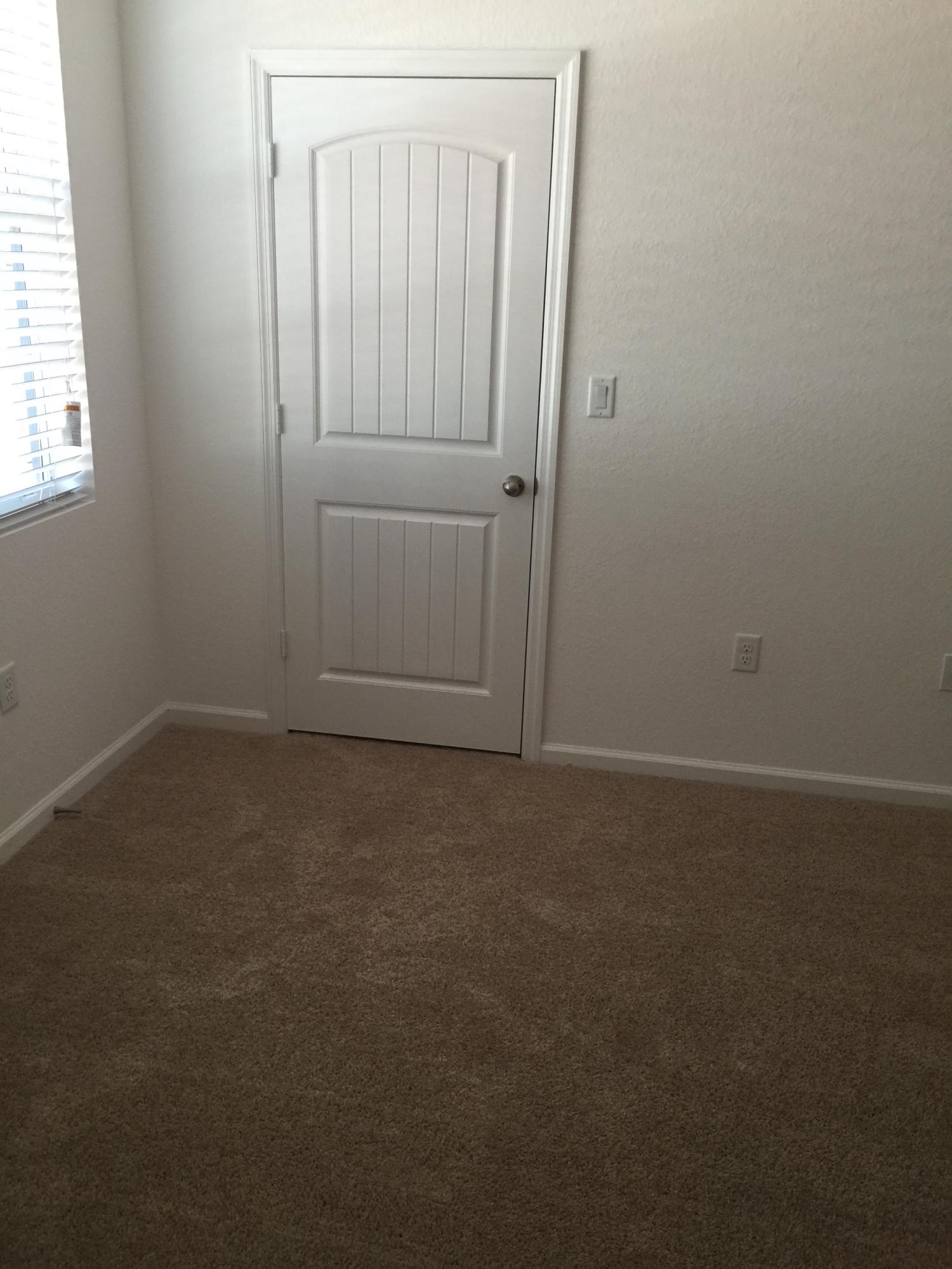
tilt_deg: -16.9
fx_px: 1063
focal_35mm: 29
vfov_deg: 61.7
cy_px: 634
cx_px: 476
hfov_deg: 48.2
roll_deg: -1.6
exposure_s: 1/30
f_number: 2.2
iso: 40
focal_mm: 4.15
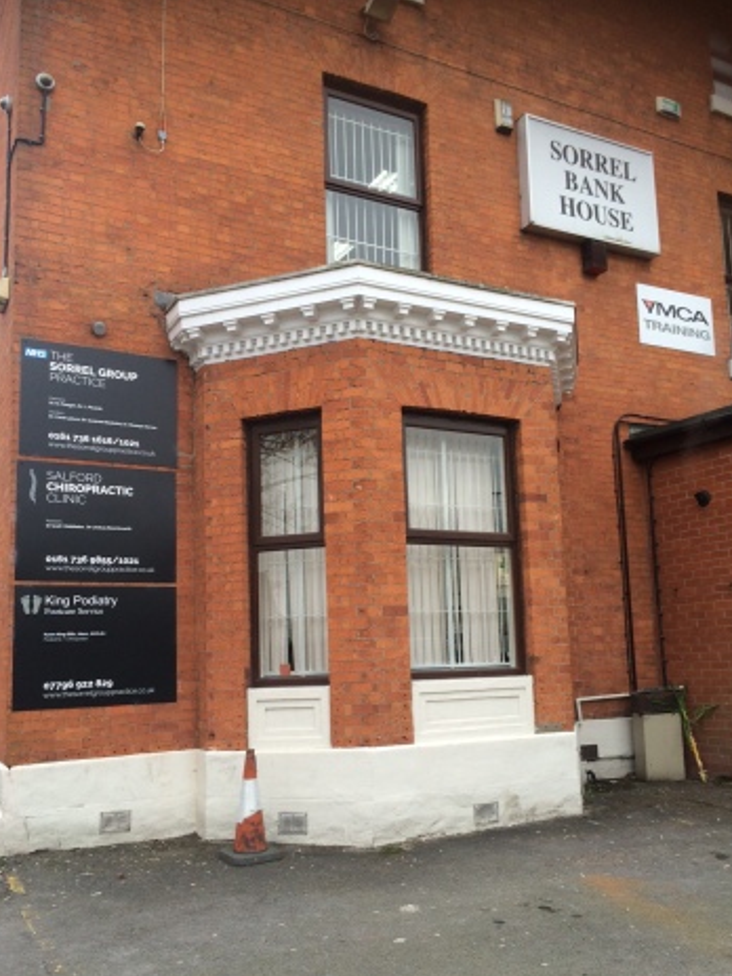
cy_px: 536
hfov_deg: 44.2
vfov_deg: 56.7
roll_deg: +2.3
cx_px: 360
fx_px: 902
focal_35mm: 32
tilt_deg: +8.5
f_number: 2.2
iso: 50
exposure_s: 1/100
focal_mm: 4.15
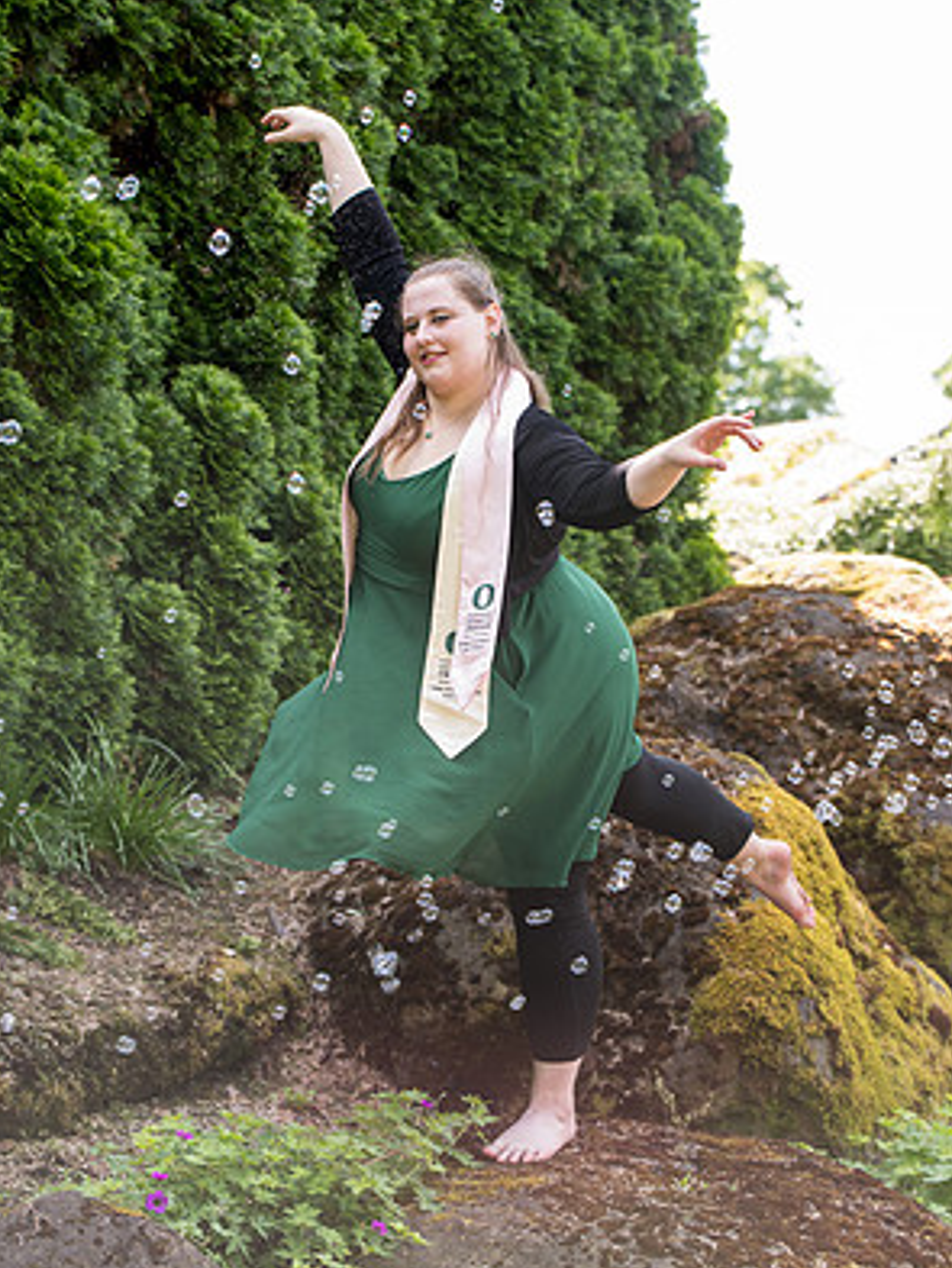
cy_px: 652
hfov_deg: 19.1
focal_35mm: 77
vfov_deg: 25.3
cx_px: 471
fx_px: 2822
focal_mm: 70
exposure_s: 1/320
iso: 500
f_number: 4
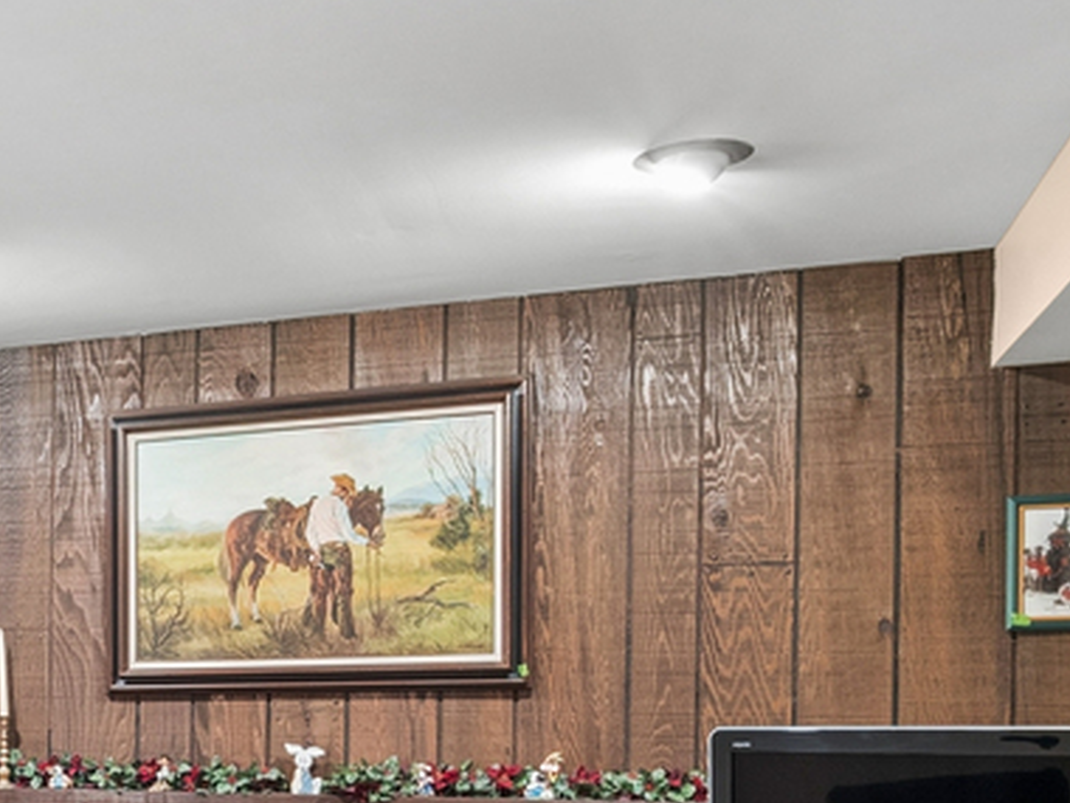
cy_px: 780
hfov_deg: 30.9
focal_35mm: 53
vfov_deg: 26.2
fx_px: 1638
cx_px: -191
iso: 400
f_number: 8
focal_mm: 7
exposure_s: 1/2
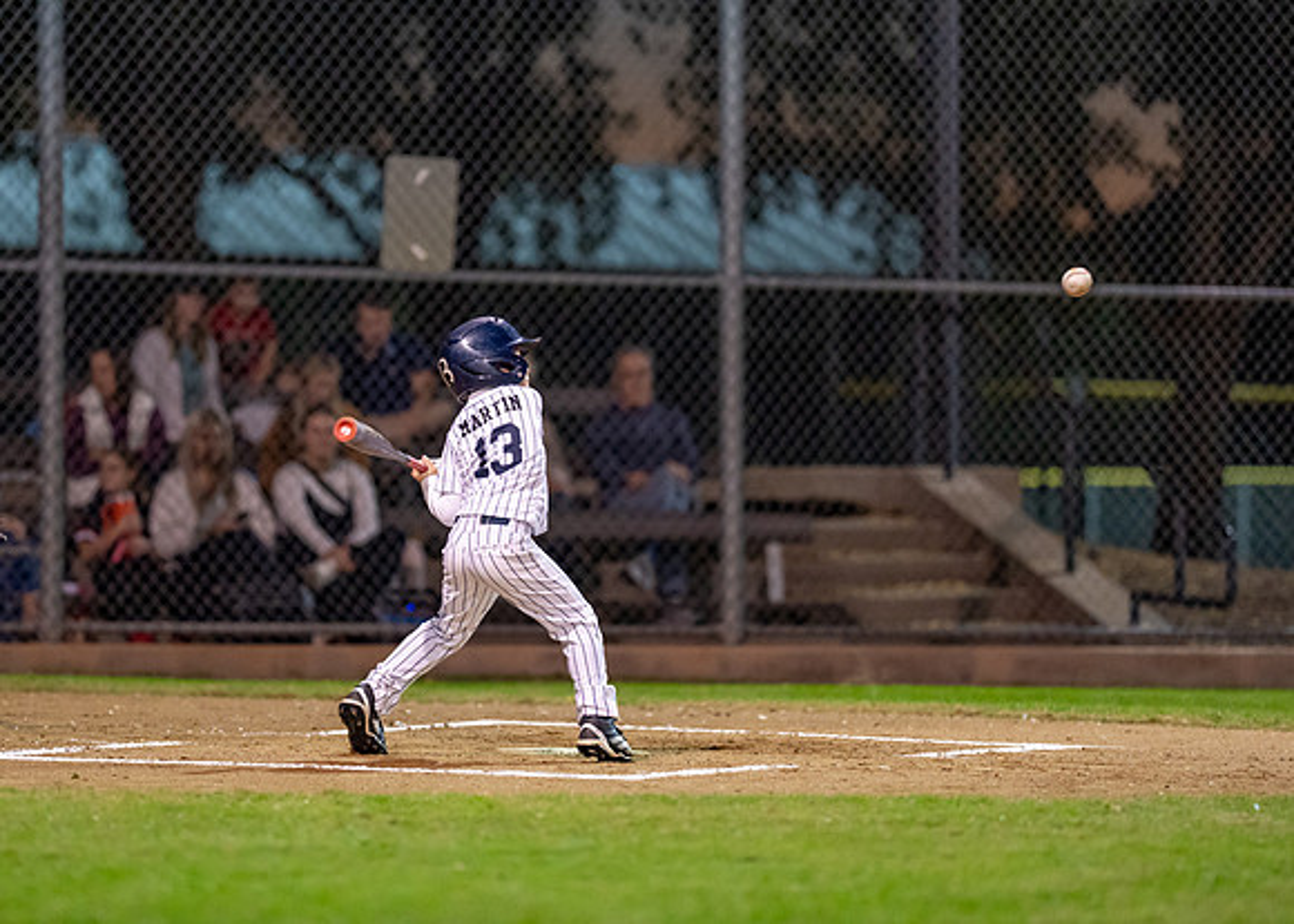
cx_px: 471
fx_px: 7384
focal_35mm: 201
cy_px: 421
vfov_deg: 7.2
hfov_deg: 10.0
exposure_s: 1/1000
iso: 2500
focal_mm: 135
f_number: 1.8
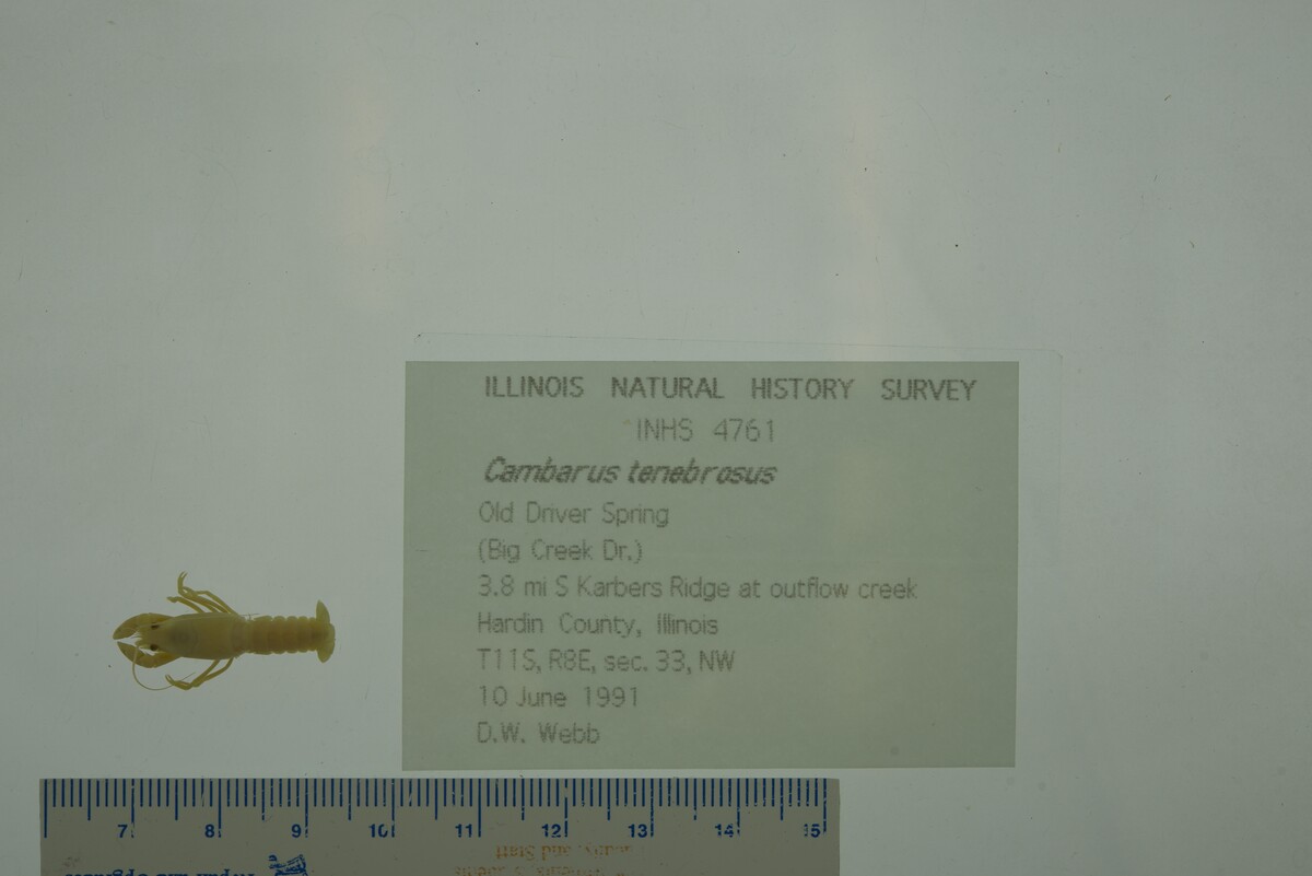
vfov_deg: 22.6
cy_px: 438
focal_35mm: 60
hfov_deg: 33.4
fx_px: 2187
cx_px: 656
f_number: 9
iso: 50
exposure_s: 1/125
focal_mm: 60
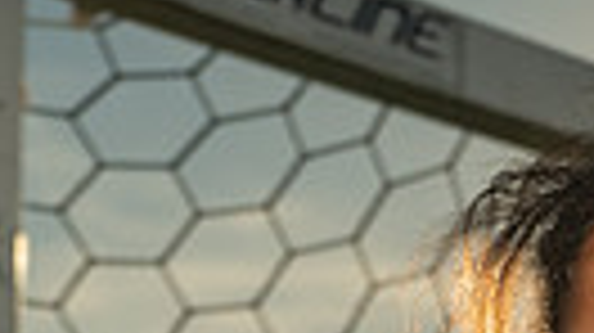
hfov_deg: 9.4
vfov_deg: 5.0
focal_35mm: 228
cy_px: 989
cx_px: 506
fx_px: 3588
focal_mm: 42
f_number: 4.5
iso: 200
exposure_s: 1/250
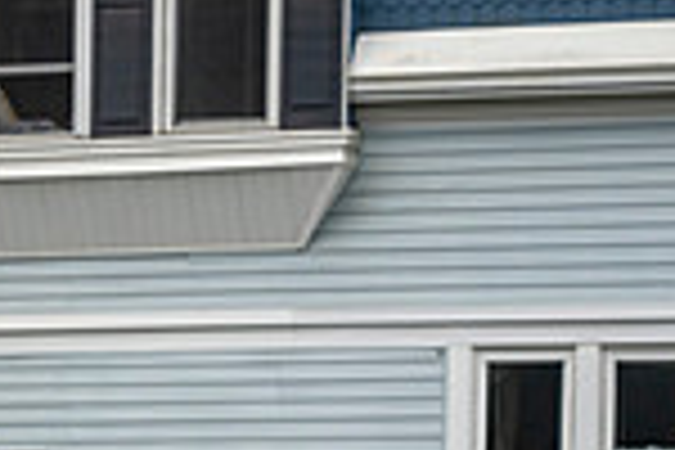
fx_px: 4350
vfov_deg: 5.8
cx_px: -414
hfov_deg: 8.6
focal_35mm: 232
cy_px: 826
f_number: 4
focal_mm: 60
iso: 320
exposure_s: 1/800
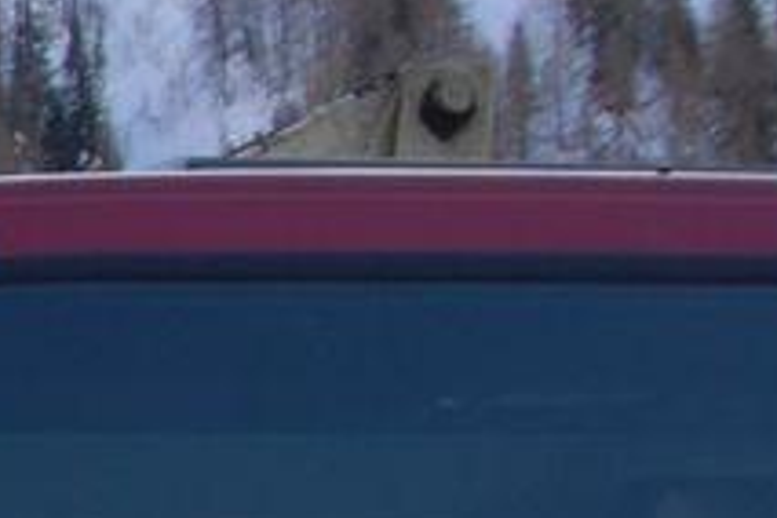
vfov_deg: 5.0
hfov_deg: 7.0
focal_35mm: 271
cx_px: -1386
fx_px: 5849
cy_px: 713
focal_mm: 24
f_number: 6.3
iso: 125
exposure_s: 1/160
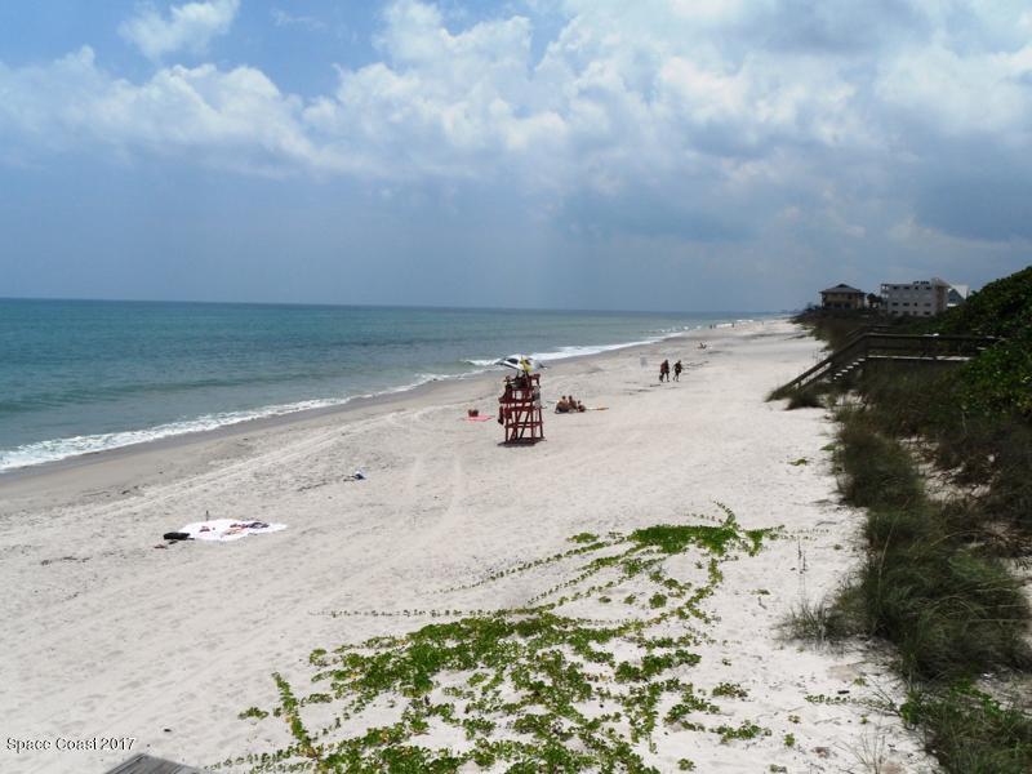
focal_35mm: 32
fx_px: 954
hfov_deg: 56.8
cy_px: 387
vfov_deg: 44.2
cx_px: 516
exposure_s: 1/750
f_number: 7
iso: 80
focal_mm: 5.3
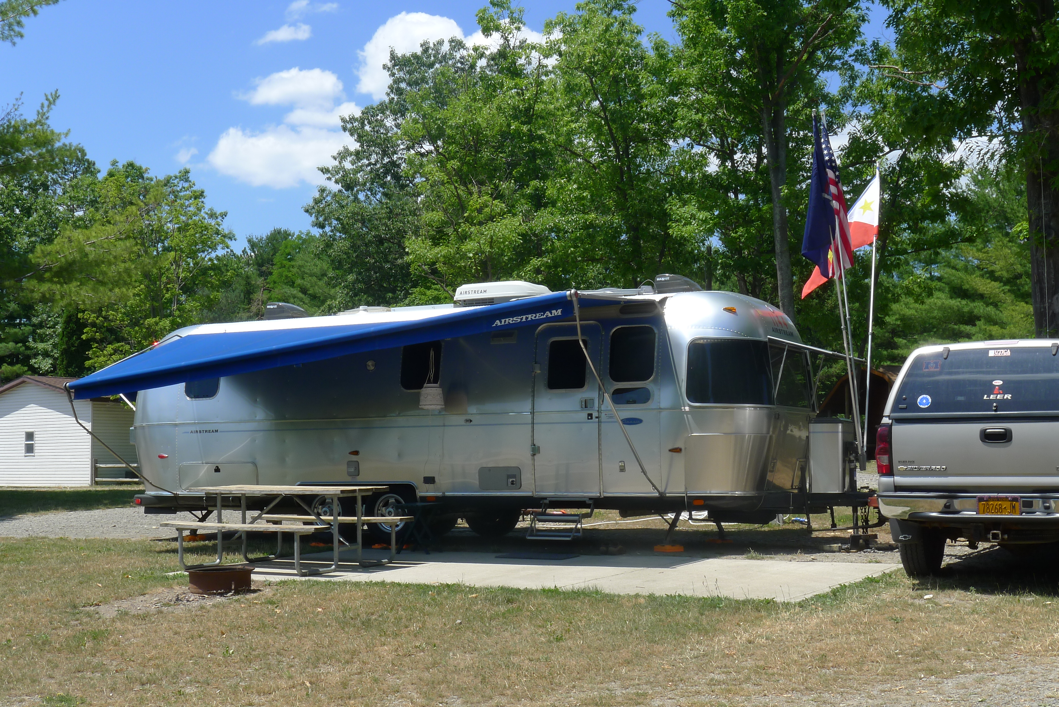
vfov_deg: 27.0
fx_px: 1471
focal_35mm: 50
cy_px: 354
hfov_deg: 39.6
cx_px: 530
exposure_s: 1/160
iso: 80
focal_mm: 10.7
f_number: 8
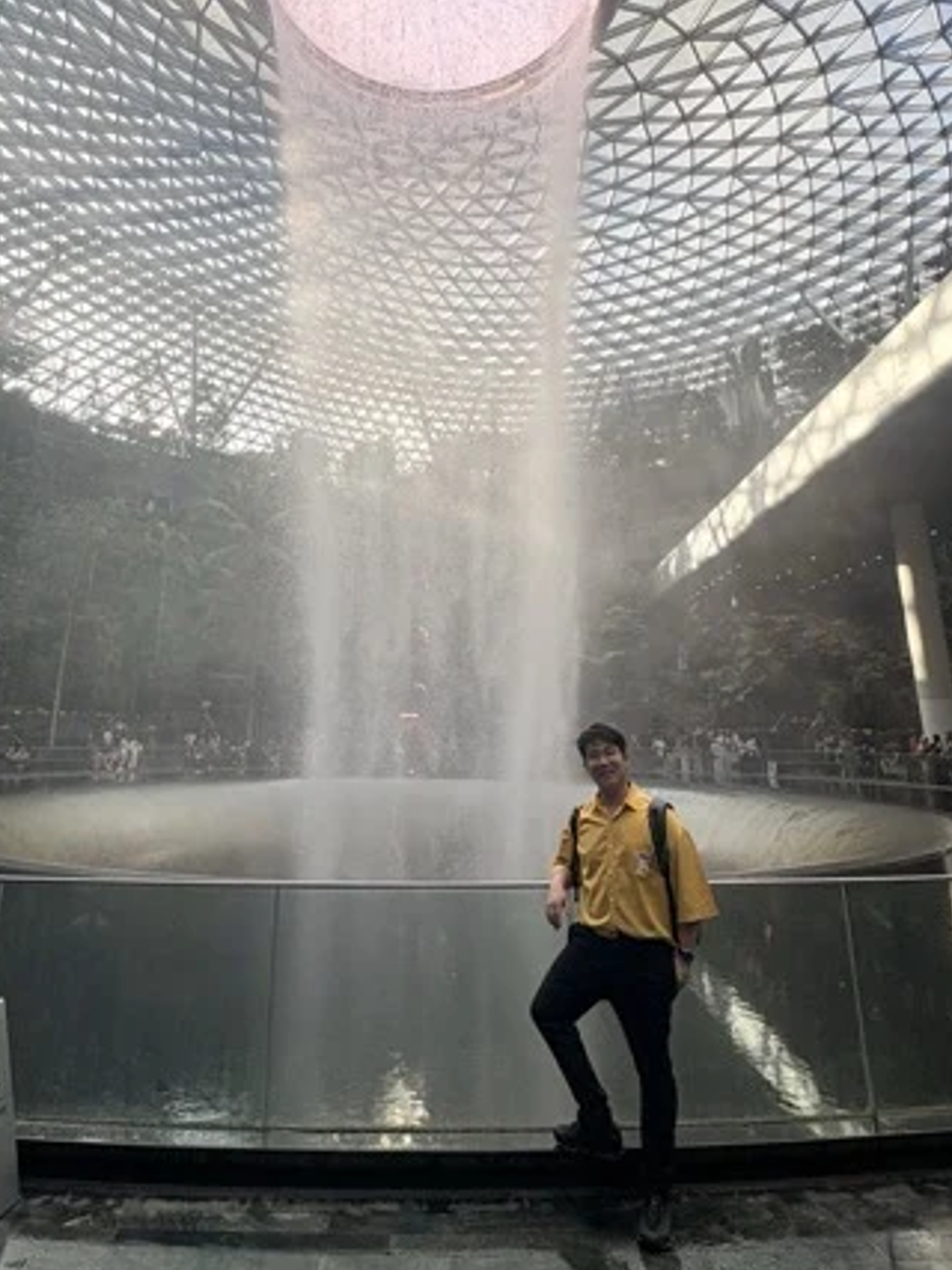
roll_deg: -0.1
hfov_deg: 63.3
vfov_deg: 78.3
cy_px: 520
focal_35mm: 21
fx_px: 770
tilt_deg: +16.8
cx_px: 434
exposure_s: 1/470
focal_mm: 2.22
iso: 40
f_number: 2.2
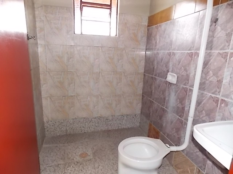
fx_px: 155
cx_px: 116
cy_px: 87
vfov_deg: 58.9
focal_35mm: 23
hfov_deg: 73.9
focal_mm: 4
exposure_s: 1/30
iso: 200
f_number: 3.1
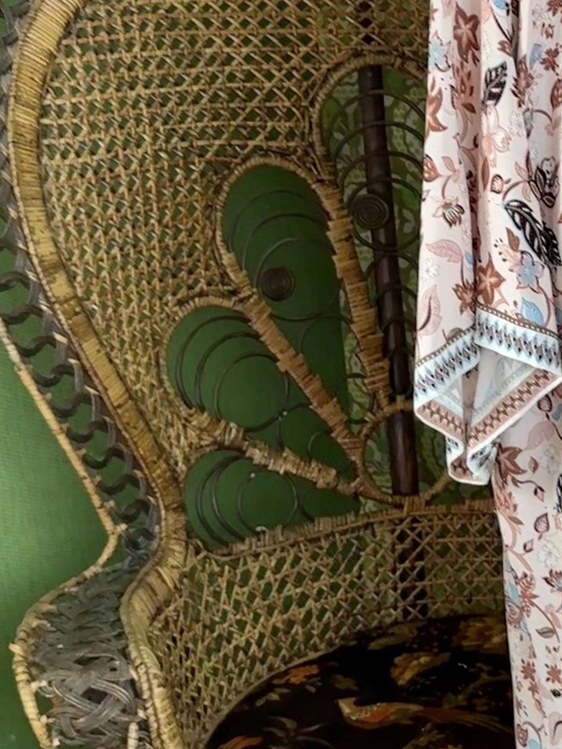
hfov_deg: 22.8
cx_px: 639
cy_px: 355
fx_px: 1299
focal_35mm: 60
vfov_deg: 32.2
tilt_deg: -13.7
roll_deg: +2.4
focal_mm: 6.86
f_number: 1.78
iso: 100
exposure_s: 1/121
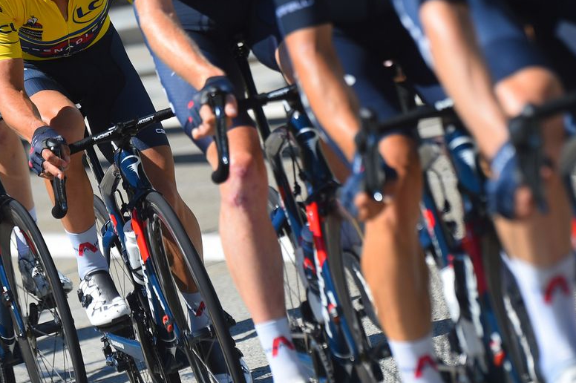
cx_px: 224
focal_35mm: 495
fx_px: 7913
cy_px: 71
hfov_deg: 4.2
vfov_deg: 2.8
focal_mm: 300
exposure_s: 1/1250
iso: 400
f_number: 7.1
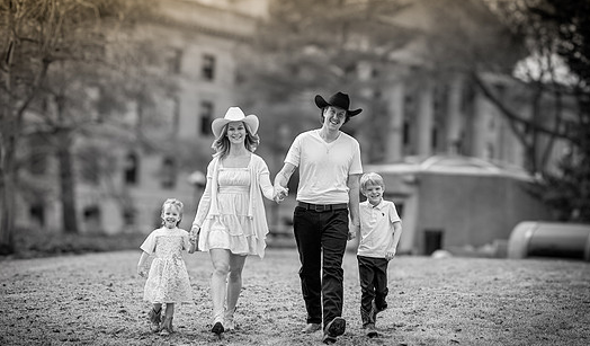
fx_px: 1011
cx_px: 289
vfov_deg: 19.3
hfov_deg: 32.5
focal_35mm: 64
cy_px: 226
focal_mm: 50
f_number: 2
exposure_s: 1/2500
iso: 100
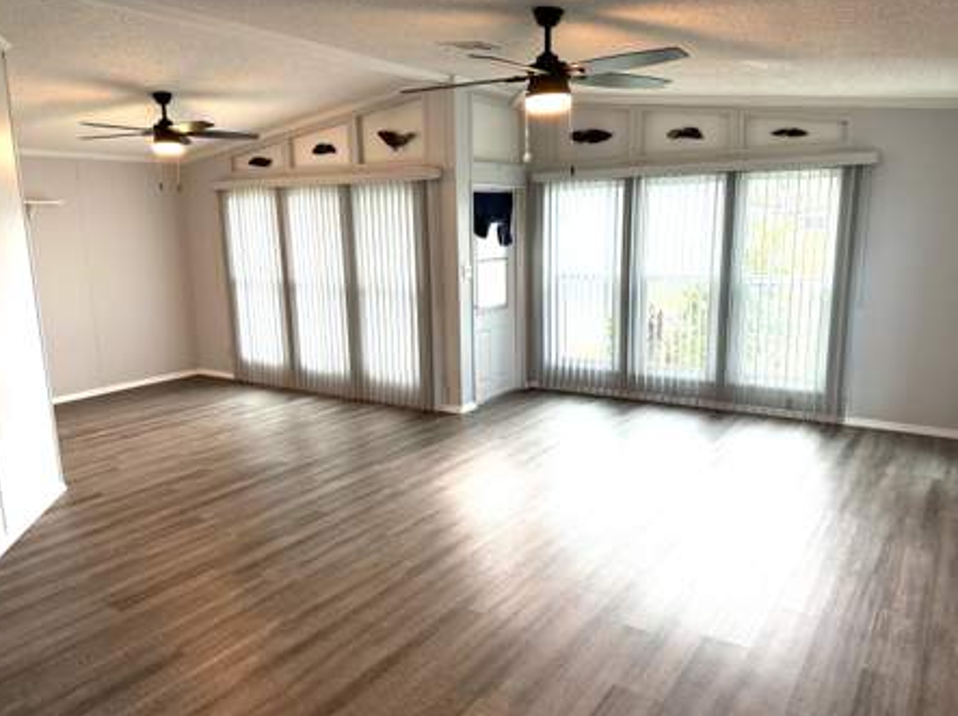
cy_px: 377
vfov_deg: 52.9
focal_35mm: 26
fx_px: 719
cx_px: 491
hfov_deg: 67.4
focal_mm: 6.86
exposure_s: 1/120
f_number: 1.78
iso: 100
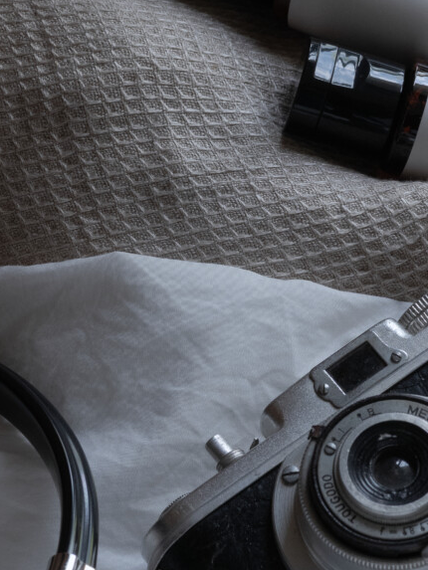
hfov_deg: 6.6
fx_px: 3708
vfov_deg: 8.8
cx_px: 532
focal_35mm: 225
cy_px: 54
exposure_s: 1/20
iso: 640
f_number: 11
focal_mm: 80
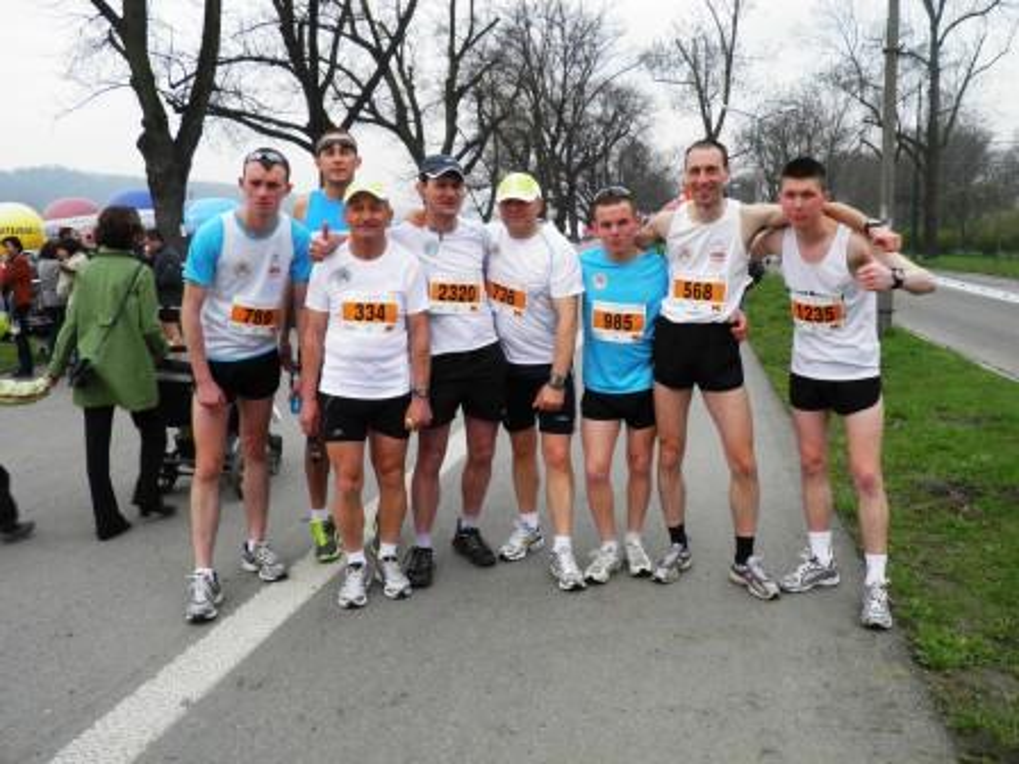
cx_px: 510
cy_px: 382
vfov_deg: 49.7
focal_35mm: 28
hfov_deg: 63.4
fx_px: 824
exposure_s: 1/100
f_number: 5.7
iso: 50
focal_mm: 4.9
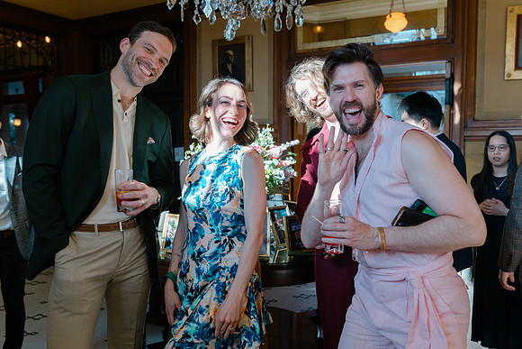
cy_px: 174
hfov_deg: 54.4
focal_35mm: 35
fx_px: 508
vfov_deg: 37.9
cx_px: 261
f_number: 5
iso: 320
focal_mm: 35
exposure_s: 1/125
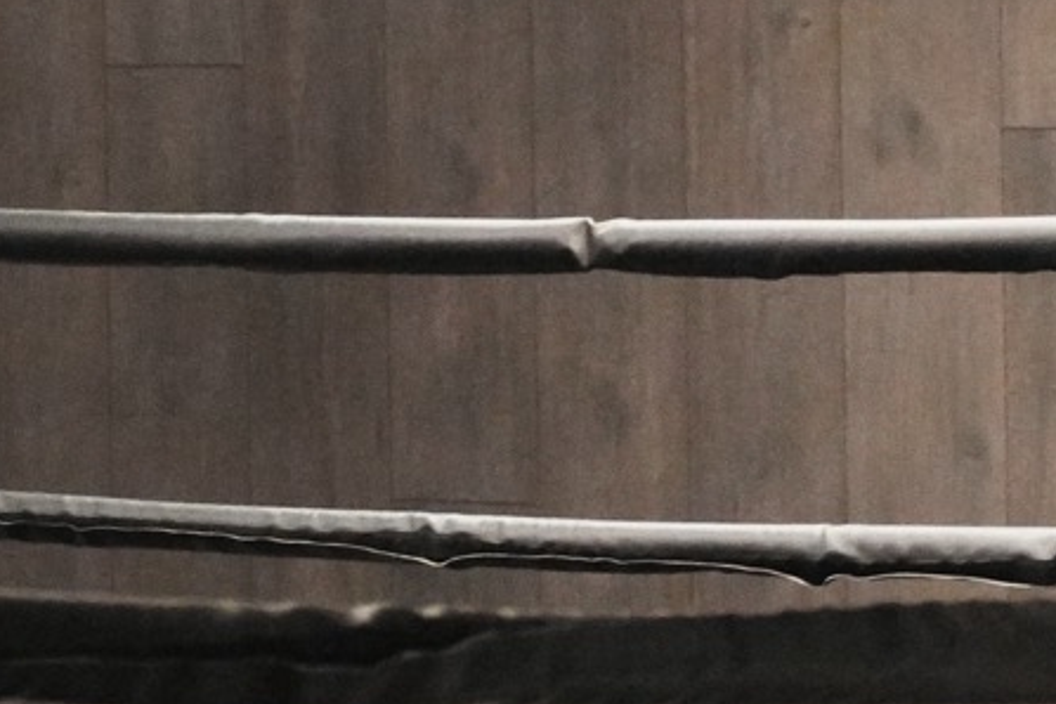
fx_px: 9445
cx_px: 291
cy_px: -31
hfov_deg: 6.4
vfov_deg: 4.3
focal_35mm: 322
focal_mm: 50
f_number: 5.6
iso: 6400
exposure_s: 1/15
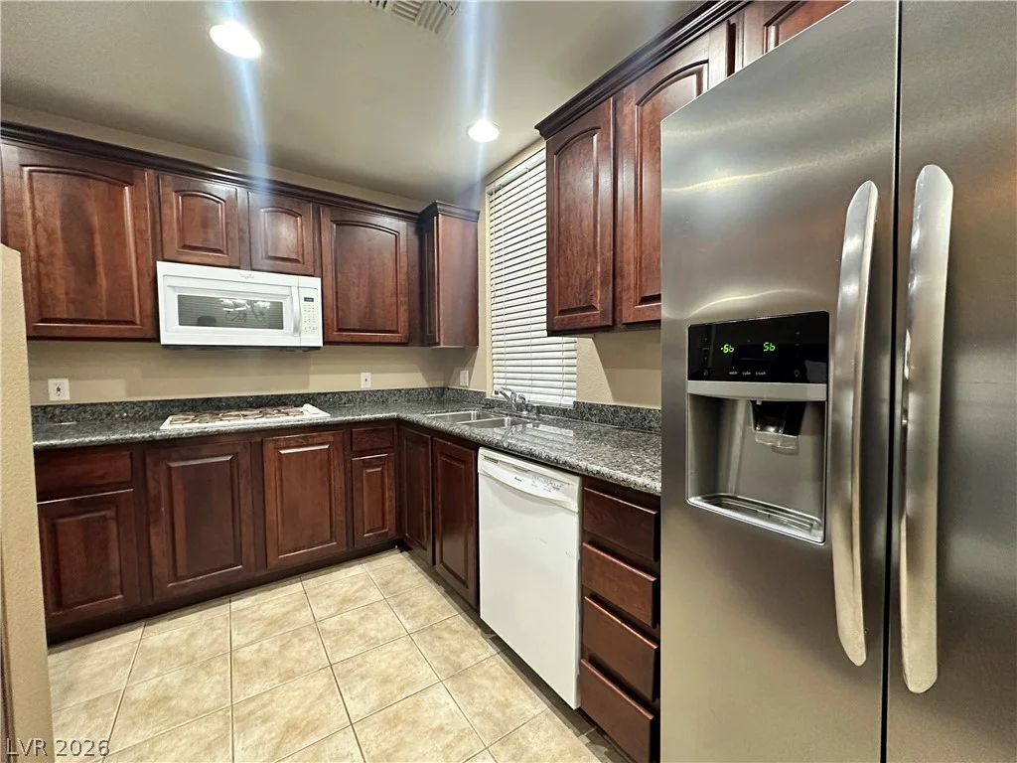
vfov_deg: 85.7
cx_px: 508
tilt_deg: -2.8
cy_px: 382
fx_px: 411
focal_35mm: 14
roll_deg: +0.6
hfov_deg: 102.1
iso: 640
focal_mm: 2.22
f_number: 2.2
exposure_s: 1/60
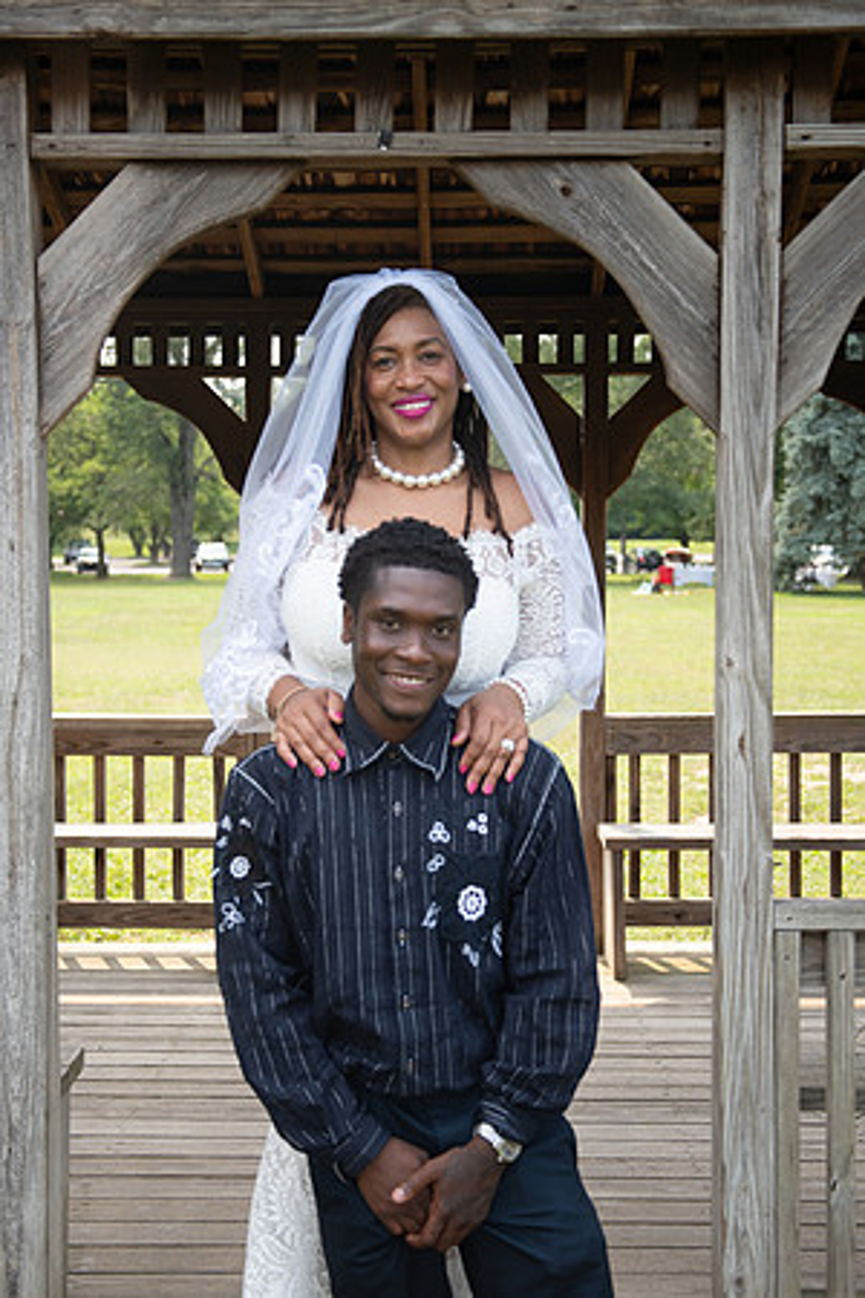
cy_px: 649
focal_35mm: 55
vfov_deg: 36.2
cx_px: 432
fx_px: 1982
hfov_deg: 24.6
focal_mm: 53
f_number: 4.6
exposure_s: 1/1600
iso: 800
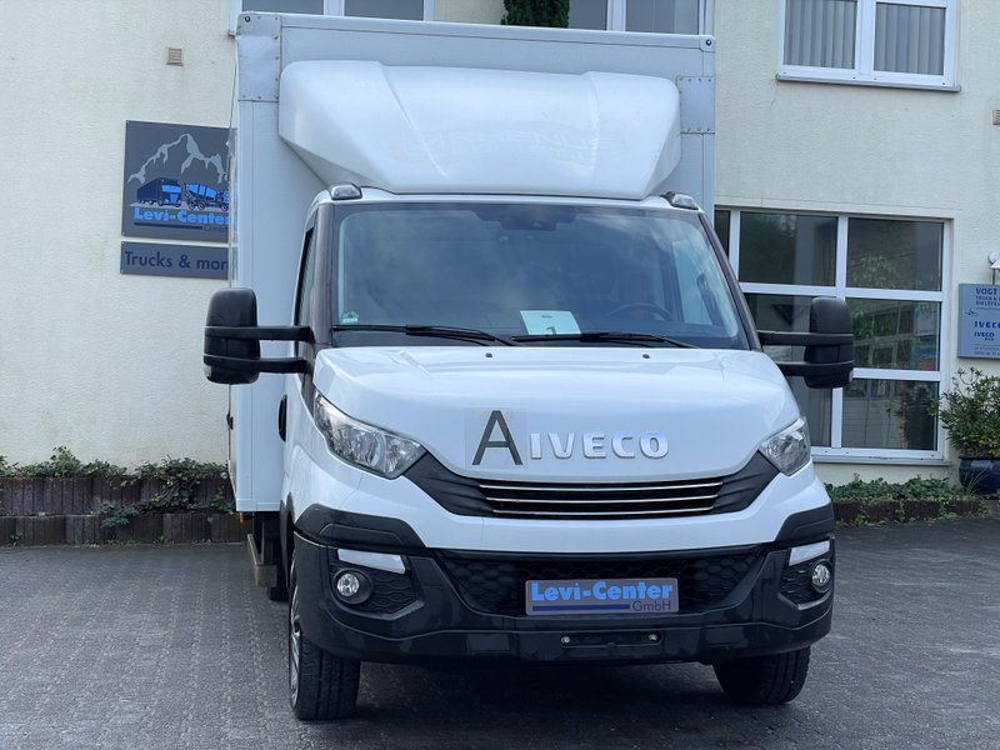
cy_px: 375
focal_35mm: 52
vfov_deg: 28.0
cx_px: 500
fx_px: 1502
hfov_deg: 36.8
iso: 25
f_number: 2
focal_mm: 6
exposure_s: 1/358
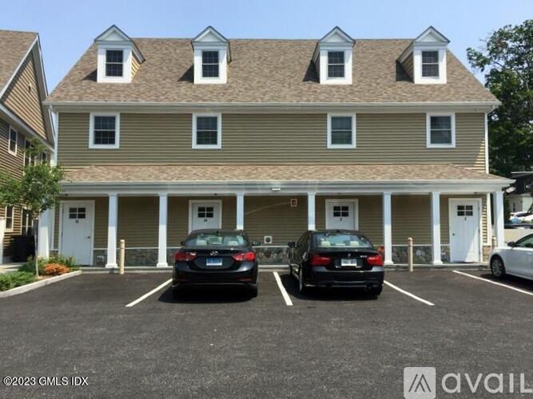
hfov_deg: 61.7
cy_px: 200
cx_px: 266
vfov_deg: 48.2
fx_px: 446
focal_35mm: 29
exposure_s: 1/1522
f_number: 2.2
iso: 32
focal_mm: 4.15
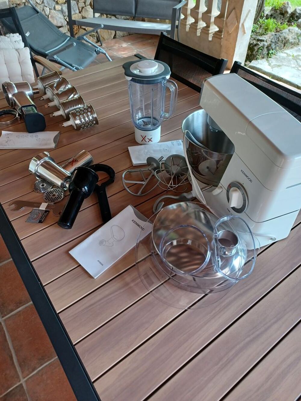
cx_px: 150
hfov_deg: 54.9
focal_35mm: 25
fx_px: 290
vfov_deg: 69.4
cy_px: 200
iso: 80
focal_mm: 4.6
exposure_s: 1/50
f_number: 1.8
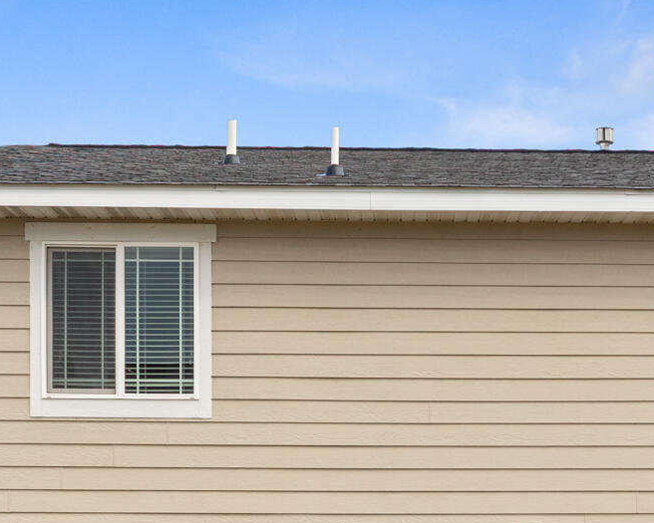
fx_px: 1181
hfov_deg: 30.8
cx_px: 415
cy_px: 552
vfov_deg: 23.7
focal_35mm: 61
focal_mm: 12.29
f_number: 6.3
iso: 100
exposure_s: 1/320
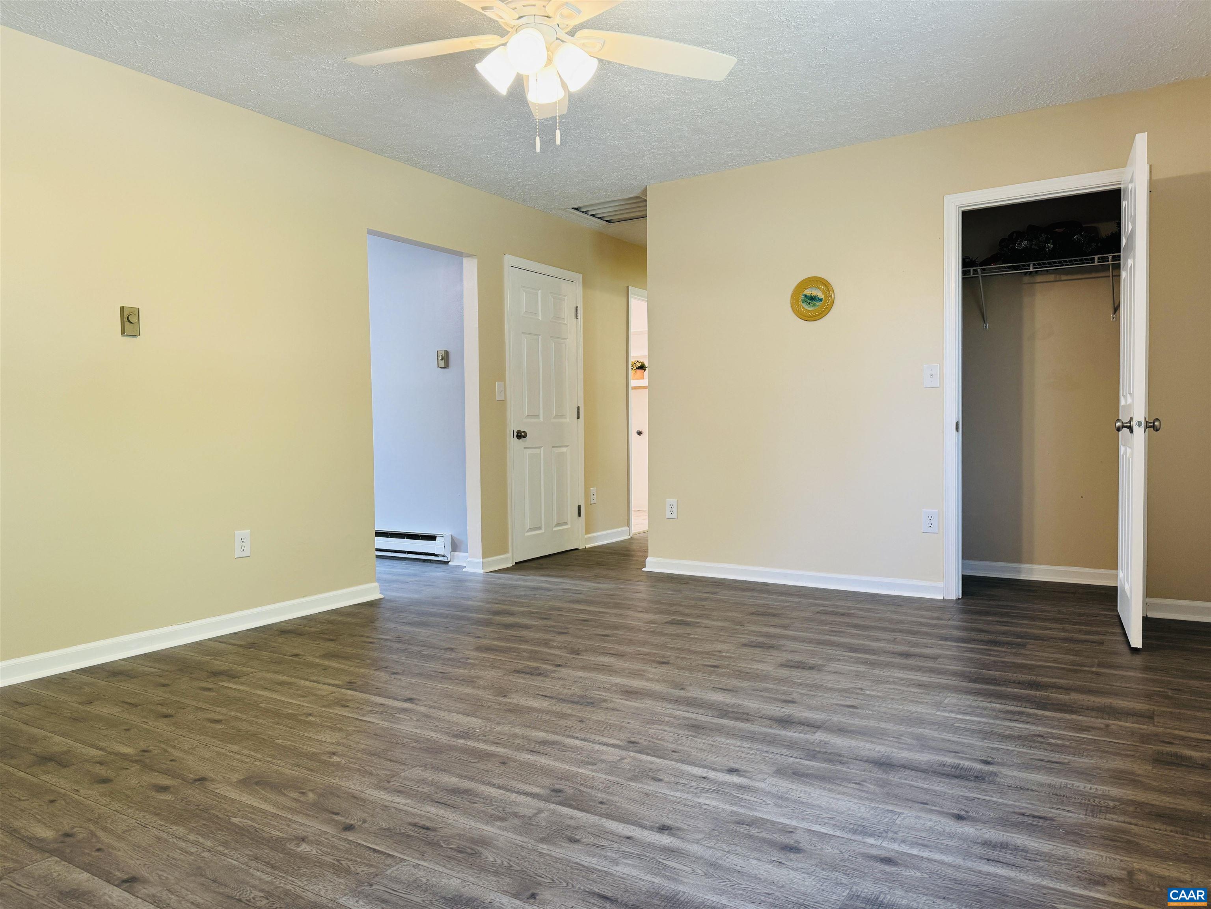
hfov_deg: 71.6
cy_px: 454
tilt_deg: -3.1
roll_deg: +0.7
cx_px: 606
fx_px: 840
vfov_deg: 56.8
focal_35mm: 24
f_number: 1.78
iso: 125
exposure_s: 1/60
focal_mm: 6.76
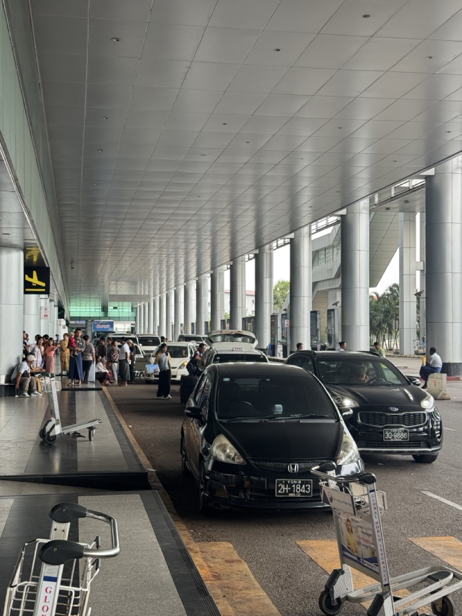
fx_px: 854
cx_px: 231
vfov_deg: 39.7
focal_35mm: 48
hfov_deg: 30.3
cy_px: 308
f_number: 1.78
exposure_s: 1/171
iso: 50
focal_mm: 6.76
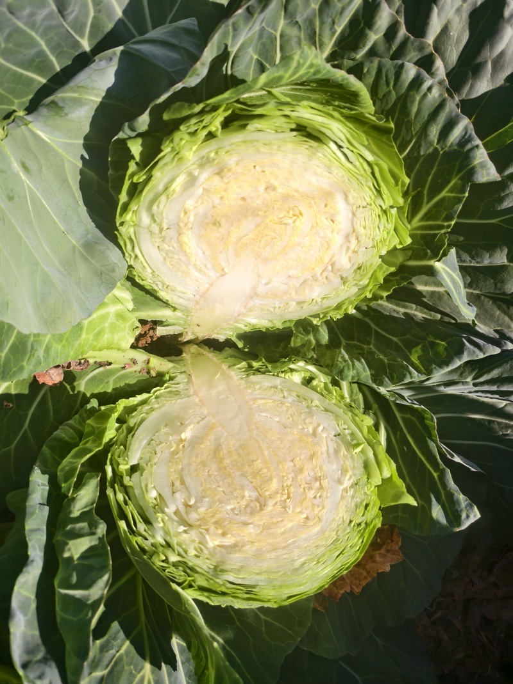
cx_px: 256
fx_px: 455
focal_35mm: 23
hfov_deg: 58.9
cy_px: 342
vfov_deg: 73.9
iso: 72
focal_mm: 5.6
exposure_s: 1/3436
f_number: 1.57
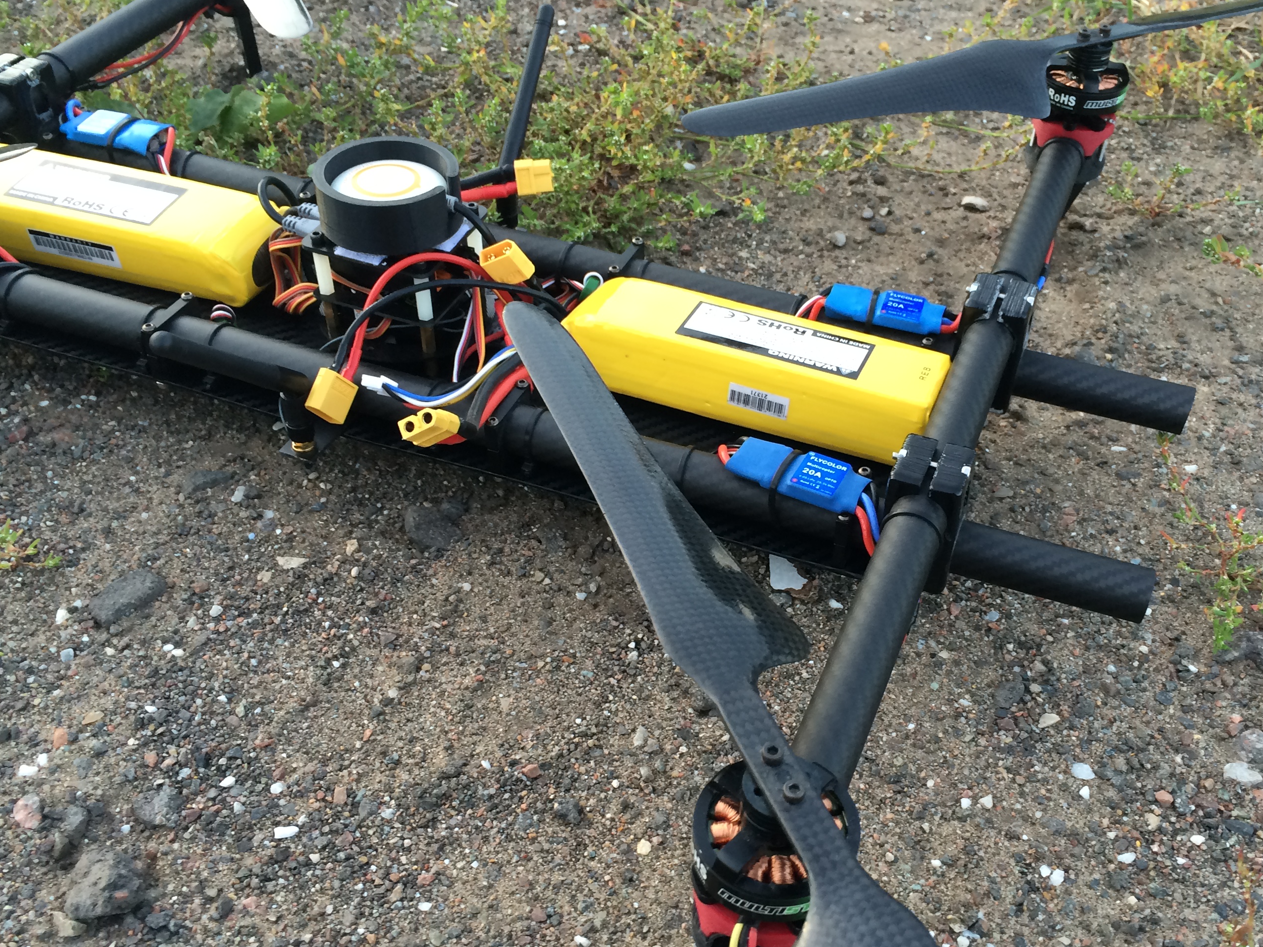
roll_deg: -2.8
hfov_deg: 49.9
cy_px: 535
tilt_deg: -43.5
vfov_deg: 38.6
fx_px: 1350
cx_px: 737
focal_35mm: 37
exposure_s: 1/40
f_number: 2.2
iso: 40
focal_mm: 4.15
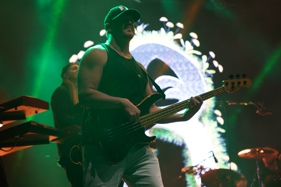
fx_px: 820
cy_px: 94
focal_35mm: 105
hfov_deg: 19.5
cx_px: 140
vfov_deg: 13.0
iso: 400
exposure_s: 1/160
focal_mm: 105
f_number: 4
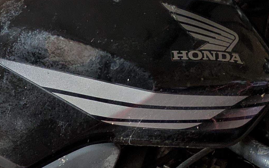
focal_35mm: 119
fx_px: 872
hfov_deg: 16.2
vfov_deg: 10.8
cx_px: -117
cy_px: 203
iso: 206
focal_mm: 5.43
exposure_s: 1/25
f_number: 1.89
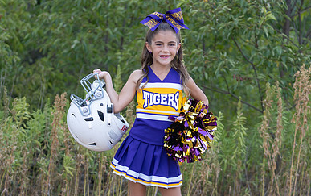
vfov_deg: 11.6
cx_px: 161
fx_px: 959
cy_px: 136
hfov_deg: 18.4
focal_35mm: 113
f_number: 2.8
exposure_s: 1/320
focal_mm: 70
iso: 320
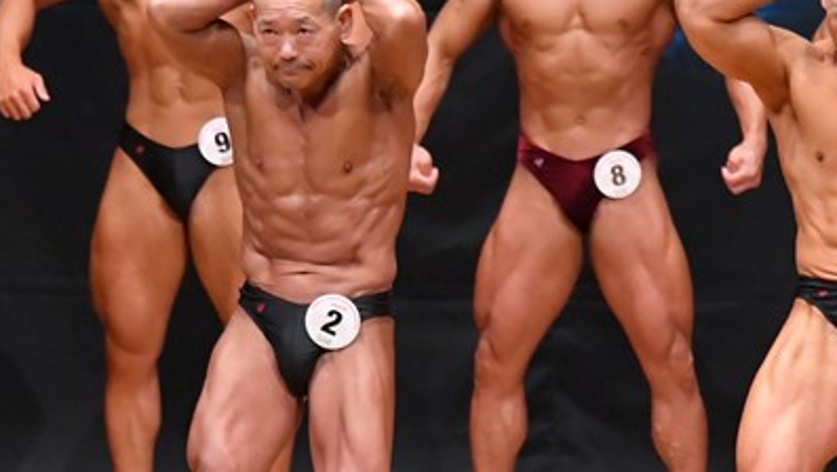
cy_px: 362
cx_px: 558
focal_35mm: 582
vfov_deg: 2.1
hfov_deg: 3.7
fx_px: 12926
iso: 8000
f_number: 5.6
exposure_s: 1/400
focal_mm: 190
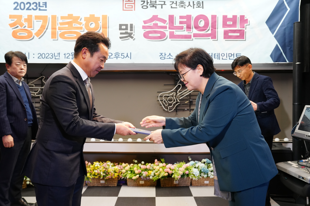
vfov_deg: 43.6
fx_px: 258
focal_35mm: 30
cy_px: 103
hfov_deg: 61.9
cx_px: 155
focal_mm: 30
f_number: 4.5
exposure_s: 1/160
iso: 1000
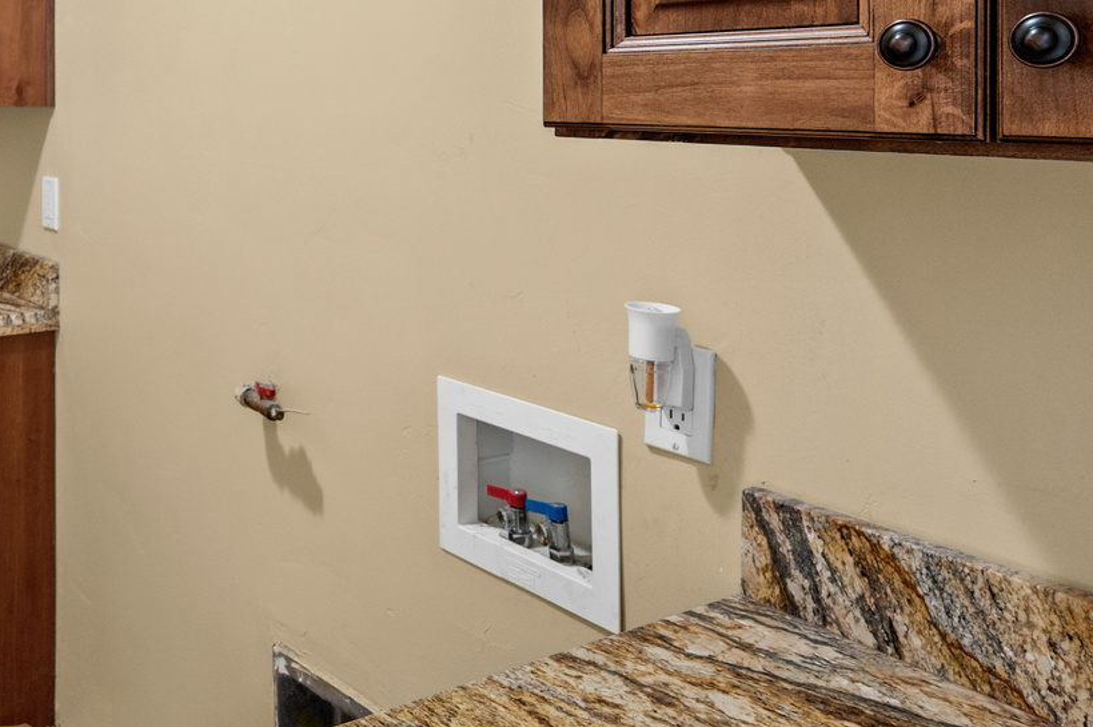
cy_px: 55
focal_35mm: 35
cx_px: 48
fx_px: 1062
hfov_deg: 47.1
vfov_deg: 35.3
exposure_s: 1/1.67
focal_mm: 14
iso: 500
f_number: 7.1
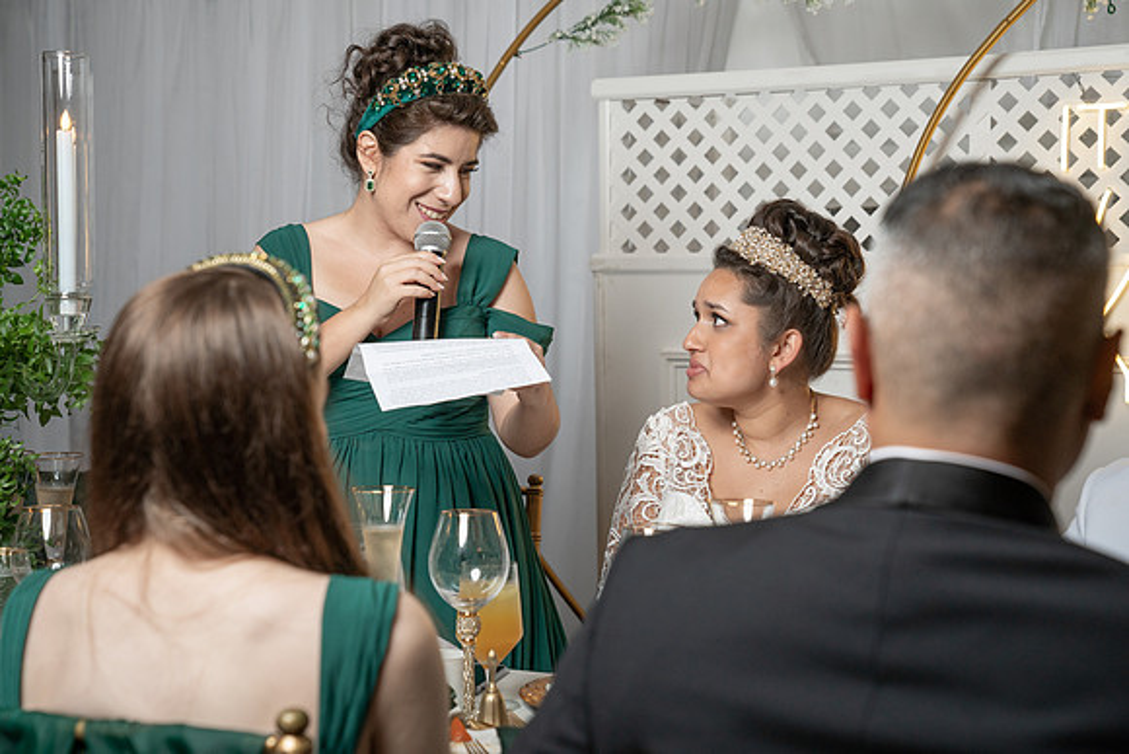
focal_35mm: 66
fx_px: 2064
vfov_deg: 20.7
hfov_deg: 30.6
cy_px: 356
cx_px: 532
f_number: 4
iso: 500
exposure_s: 1/200
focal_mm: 61
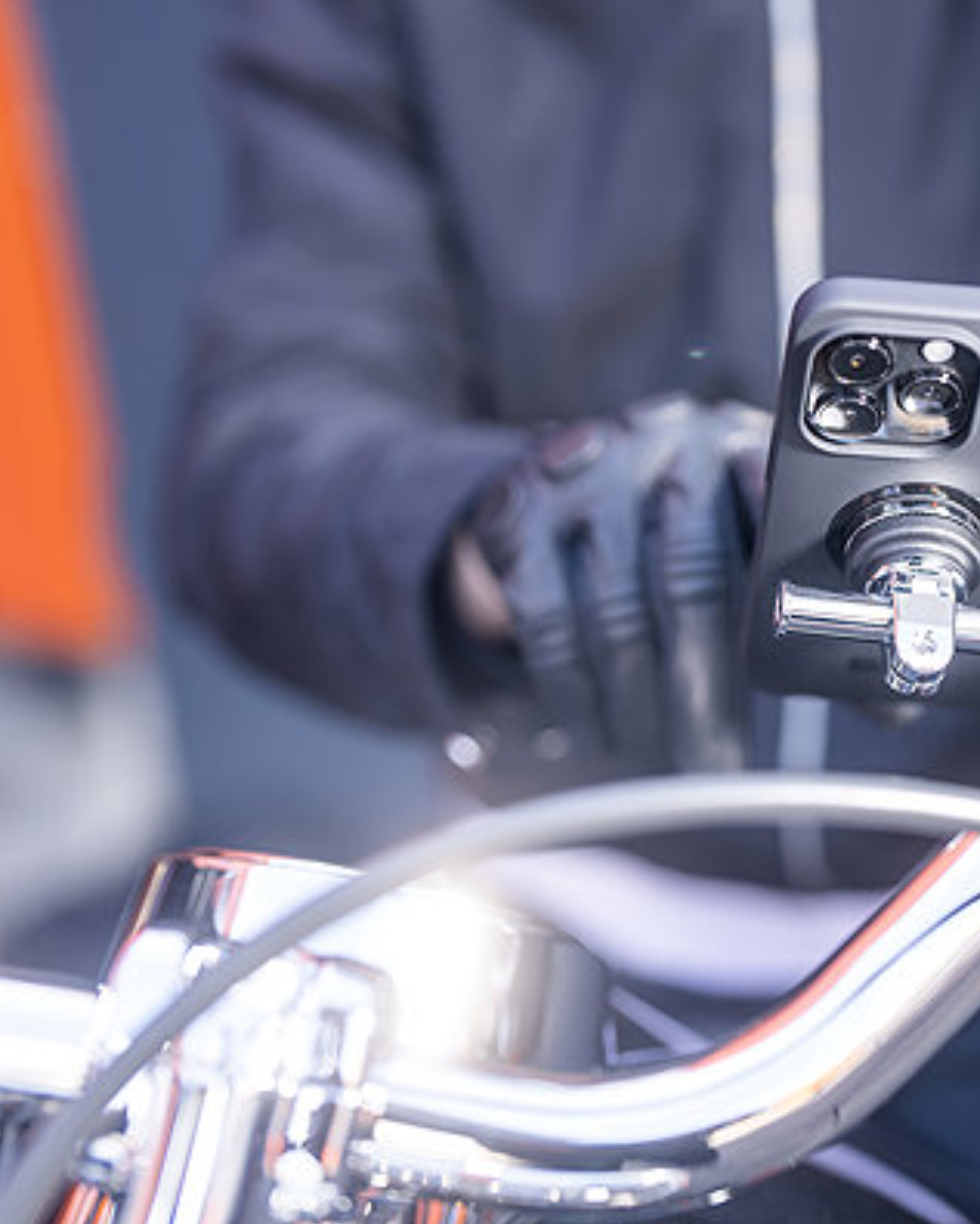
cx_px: 873
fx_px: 2573
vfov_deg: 26.8
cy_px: 609
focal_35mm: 71
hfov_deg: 21.1
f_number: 2
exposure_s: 1/250
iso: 80
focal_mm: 50
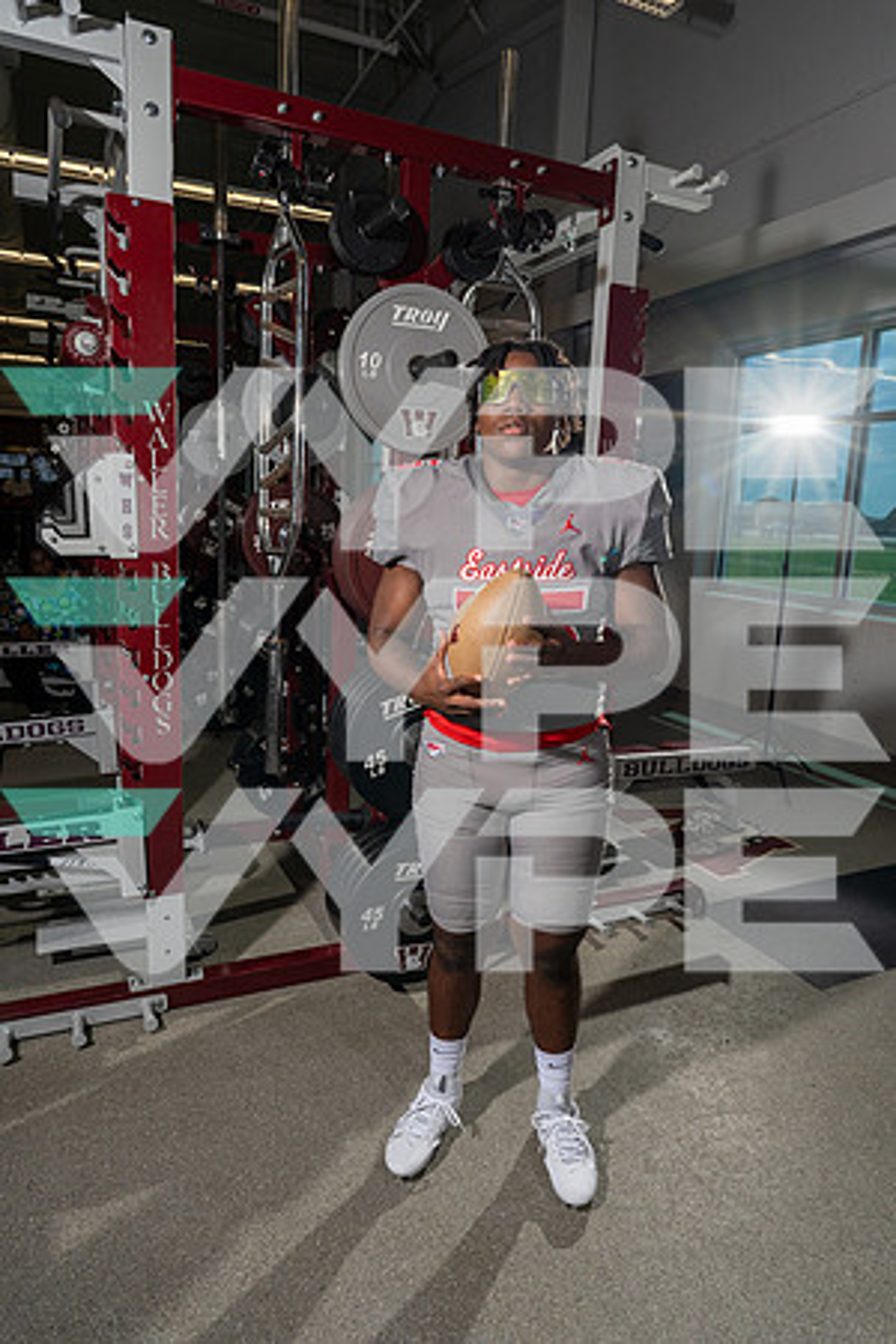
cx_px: 448
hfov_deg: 53.1
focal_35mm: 24
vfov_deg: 73.7
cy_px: 672
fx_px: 896
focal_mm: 24
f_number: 8
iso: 320
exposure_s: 1/250
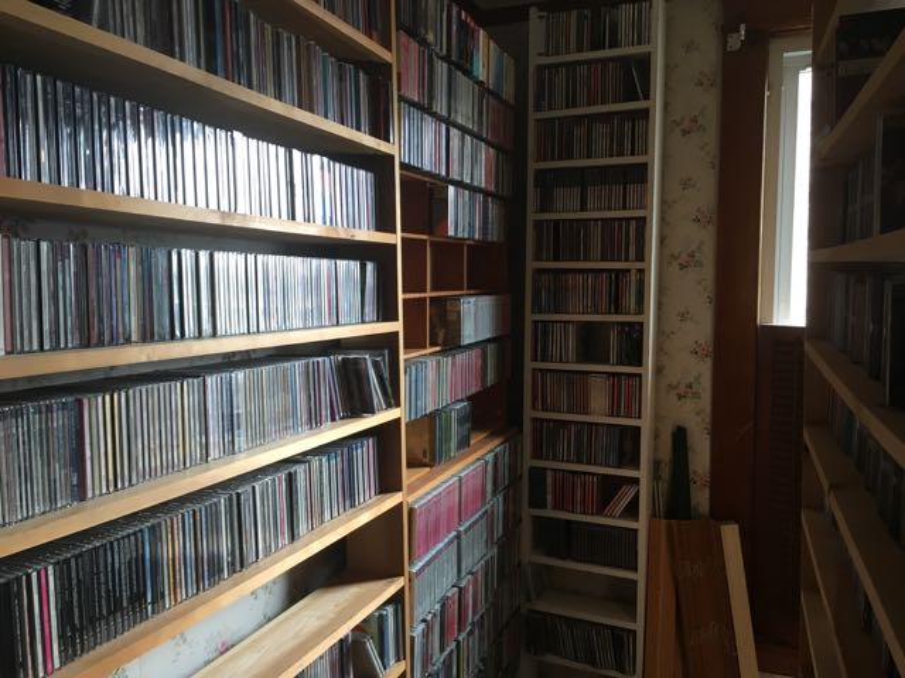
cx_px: 452
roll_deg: +0.0
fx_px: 758
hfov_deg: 61.7
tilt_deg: -3.7
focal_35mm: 29
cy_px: 339
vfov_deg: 48.2
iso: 64
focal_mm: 4.15
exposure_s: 1/30
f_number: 2.2
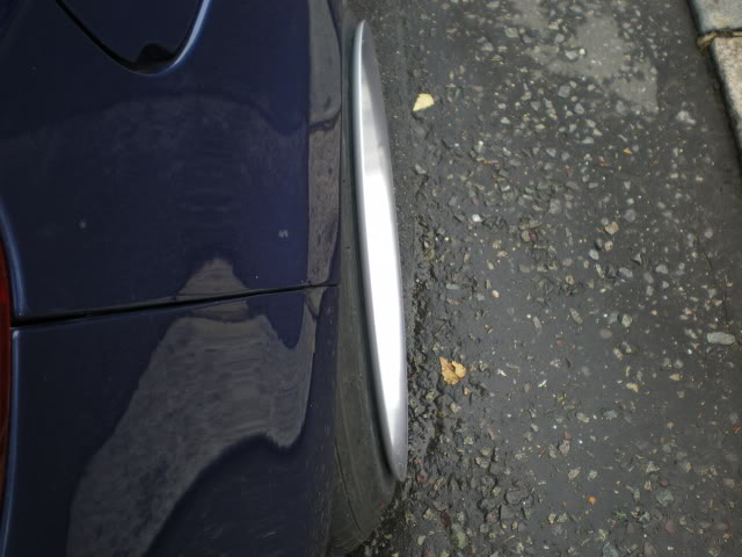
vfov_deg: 39.7
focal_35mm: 36
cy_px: 278
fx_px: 772
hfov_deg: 51.4
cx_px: 371
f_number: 3.1
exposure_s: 1/50
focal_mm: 6.3
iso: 50
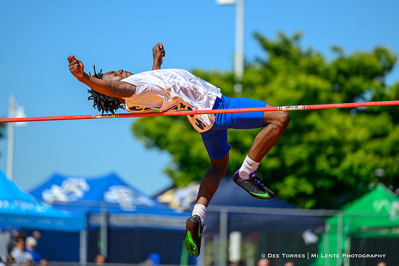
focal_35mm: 237
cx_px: 174
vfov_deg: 5.8
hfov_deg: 8.7
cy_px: 118
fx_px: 2623
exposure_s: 1/1600
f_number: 2.8
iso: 72
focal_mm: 200
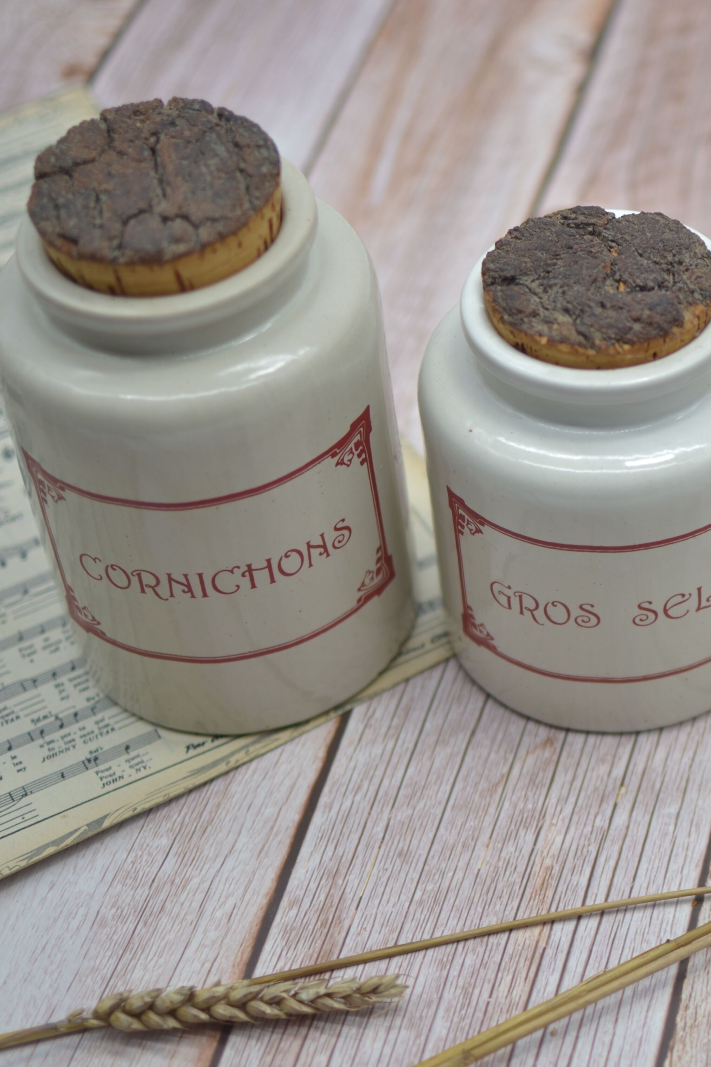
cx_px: 720
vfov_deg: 25.4
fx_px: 2363
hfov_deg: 16.7
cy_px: 538
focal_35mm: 80
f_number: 1.8
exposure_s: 1/500
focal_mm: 35
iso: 100
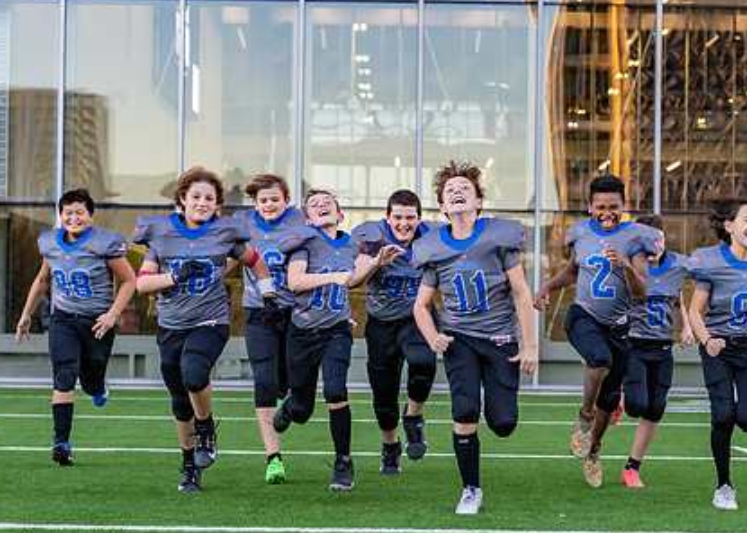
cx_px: 418
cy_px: 339
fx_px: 1908
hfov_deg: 22.1
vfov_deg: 15.9
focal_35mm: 90
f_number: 3.2
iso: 2500
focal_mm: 50
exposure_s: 1/1250
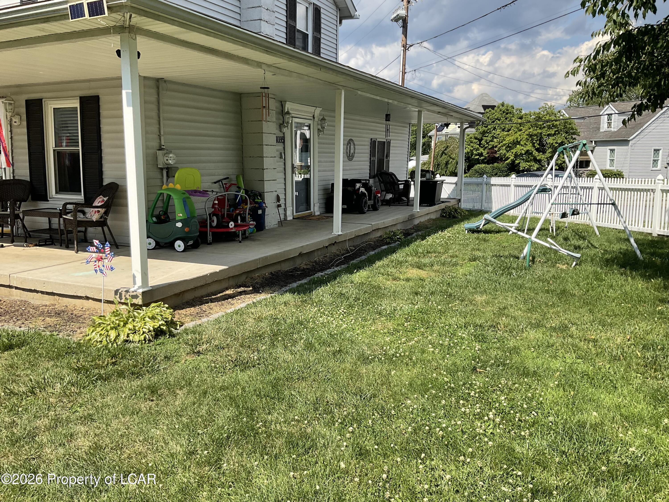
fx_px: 560
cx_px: 334
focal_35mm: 29
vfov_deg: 48.2
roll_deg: -0.2
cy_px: 251
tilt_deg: -10.4
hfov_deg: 61.7
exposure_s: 1/1311
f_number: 1.8
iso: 16
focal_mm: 3
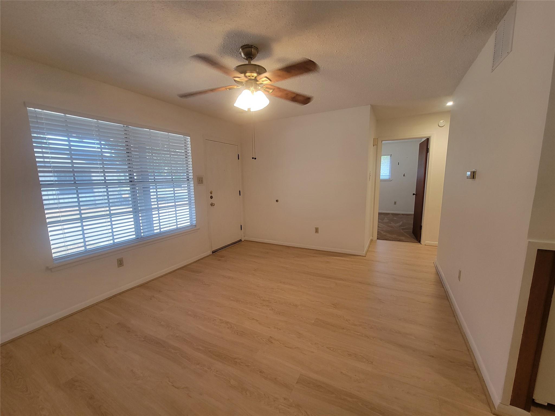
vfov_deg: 89.9
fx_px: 208
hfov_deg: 106.2
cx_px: 278
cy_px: 208
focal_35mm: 13
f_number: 2.2
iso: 160
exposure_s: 1/60
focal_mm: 2.2
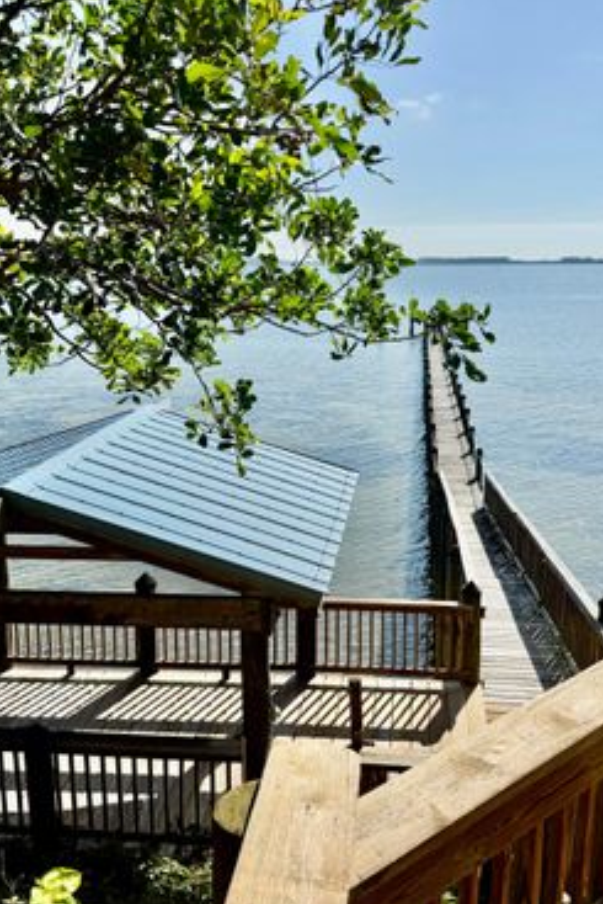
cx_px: 325
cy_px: 452
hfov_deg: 38.9
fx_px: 853
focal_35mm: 34
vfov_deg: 55.8
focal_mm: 6.76
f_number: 1.78
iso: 80
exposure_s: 1/10309
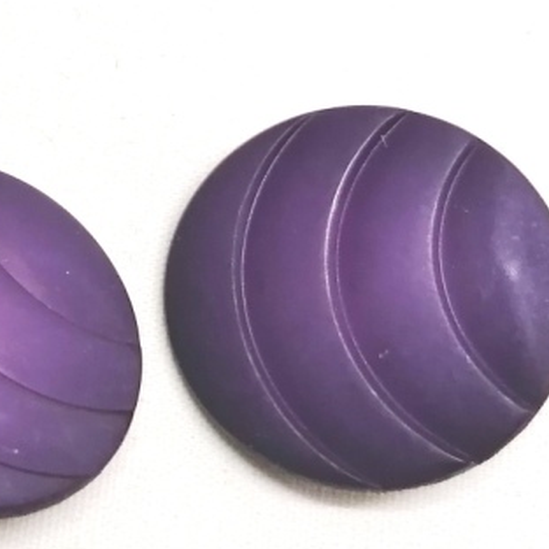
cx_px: -111
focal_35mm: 78
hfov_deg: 20.7
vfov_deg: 21.8
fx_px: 1400
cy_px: 72
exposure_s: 1/50
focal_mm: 4.75
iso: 160
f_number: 1.8
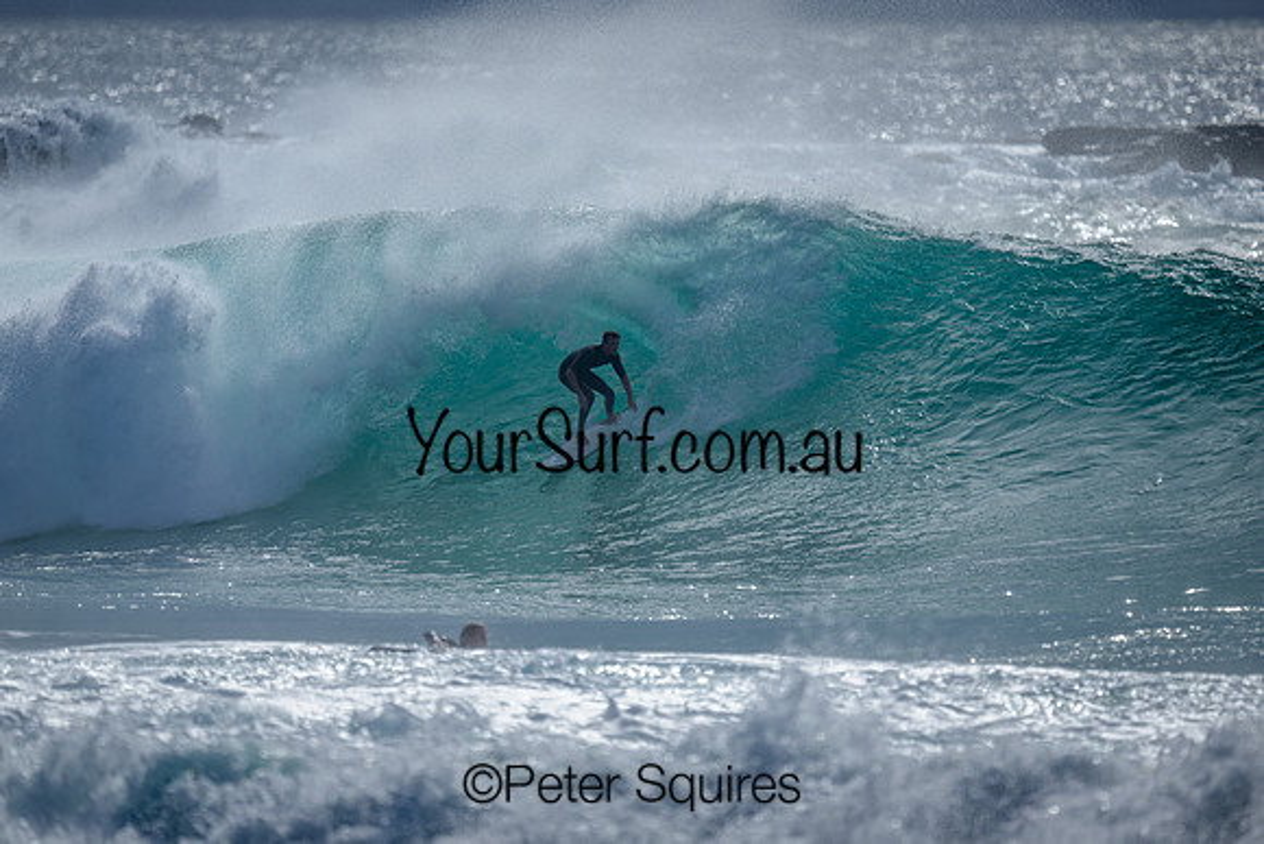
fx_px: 28094
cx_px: 632
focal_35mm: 800
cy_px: 422
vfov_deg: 1.7
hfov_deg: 2.6
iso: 110
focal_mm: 800
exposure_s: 1/2000
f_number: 6.3
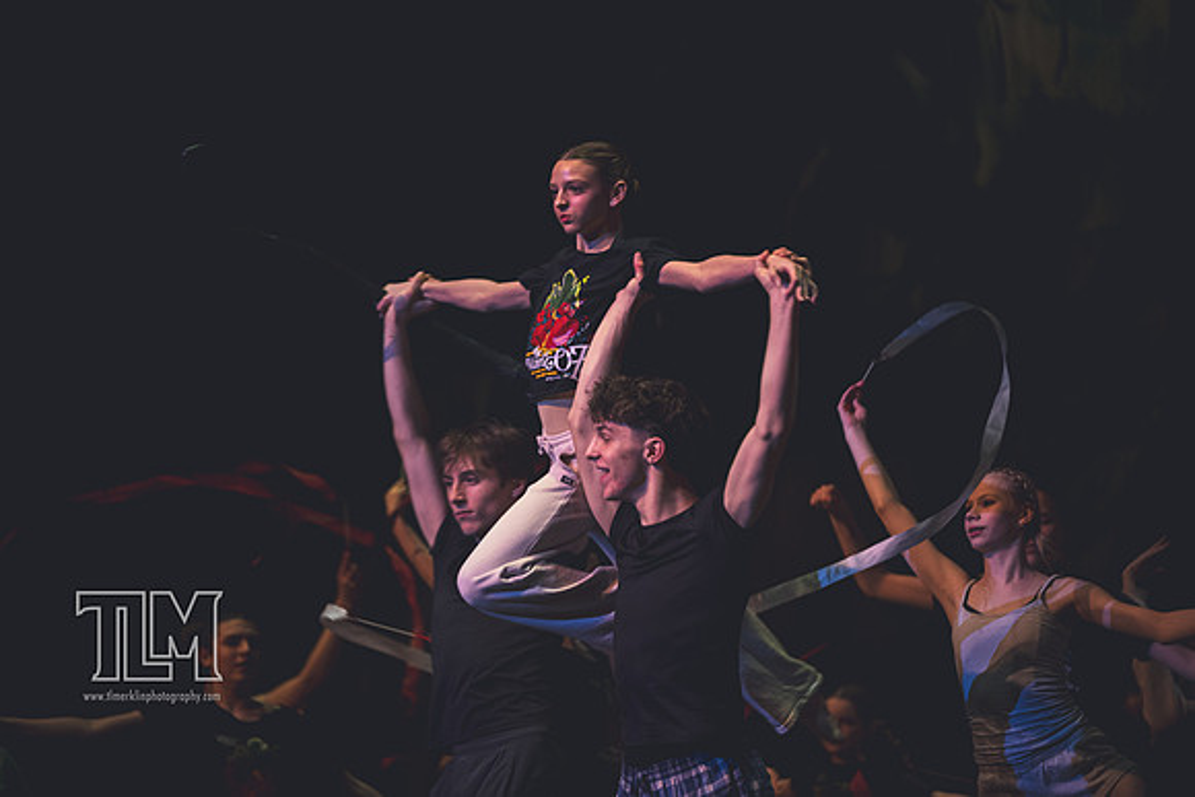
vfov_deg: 8.3
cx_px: 598
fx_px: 5478
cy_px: 398
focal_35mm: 165
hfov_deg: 12.4
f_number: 2.8
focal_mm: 165
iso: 3600
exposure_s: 1/250
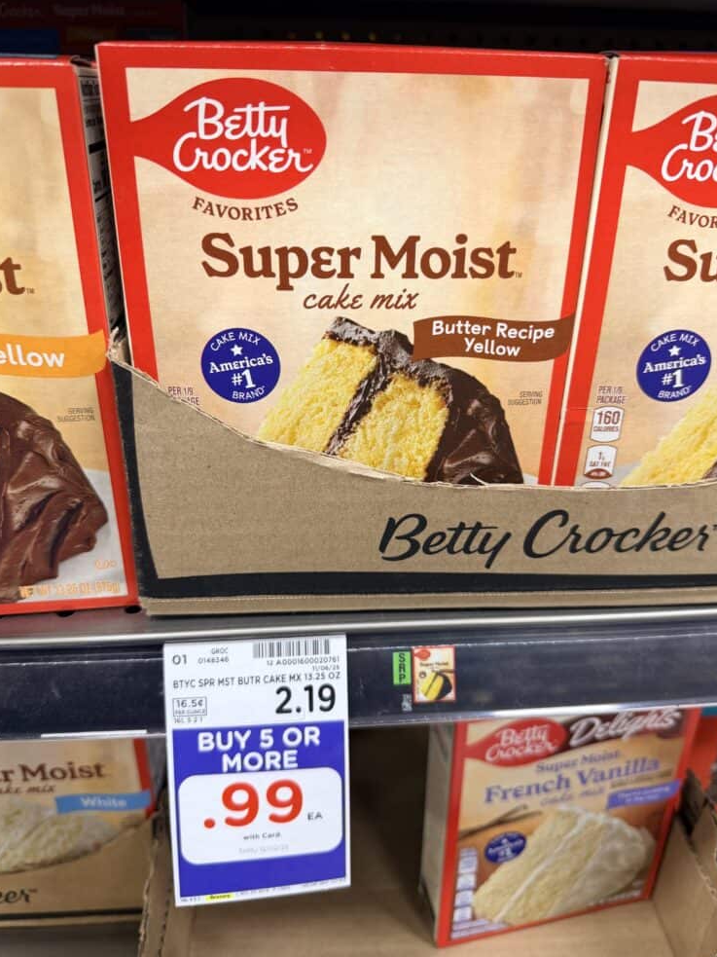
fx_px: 691
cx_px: 368
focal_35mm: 25
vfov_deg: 69.4
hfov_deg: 54.9
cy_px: 466
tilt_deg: -27.1
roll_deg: -1.1
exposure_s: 1/60
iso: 160
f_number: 1.78
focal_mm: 6.76
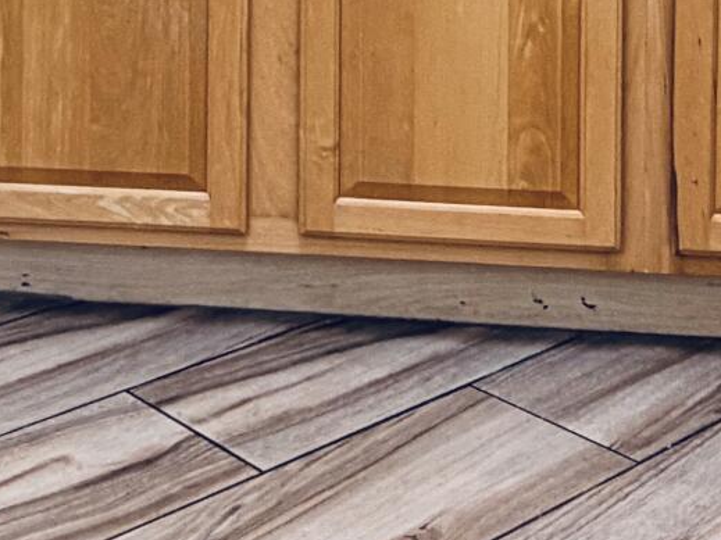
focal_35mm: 81
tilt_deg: -0.2
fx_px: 1687
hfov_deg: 23.7
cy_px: -376
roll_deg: -0.4
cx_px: 138
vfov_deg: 15.9
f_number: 2.2
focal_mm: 2.22
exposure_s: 1/120
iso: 50
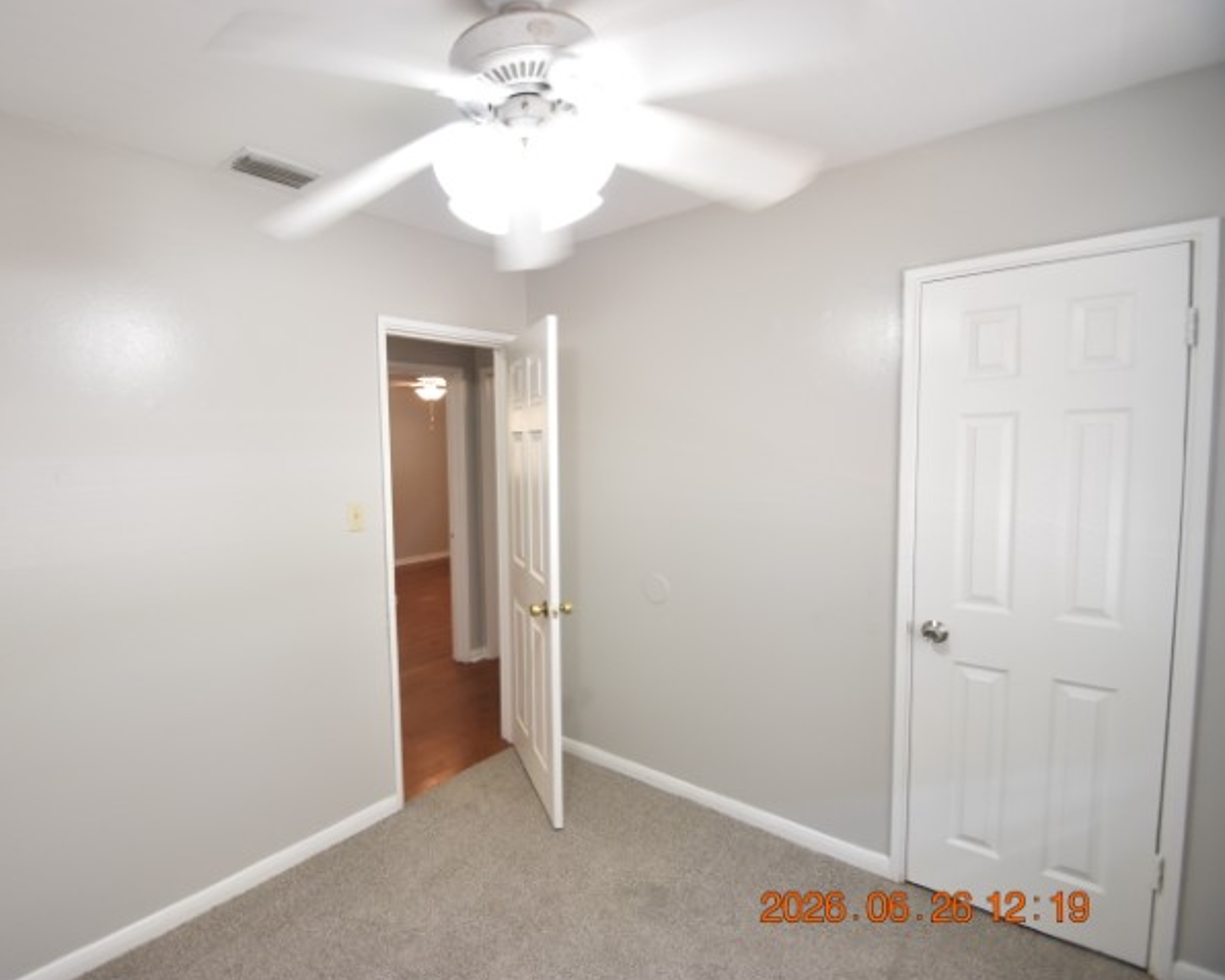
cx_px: 489
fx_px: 616
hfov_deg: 88.5
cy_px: 489
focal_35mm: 17
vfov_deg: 77.0
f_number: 3.5
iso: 800
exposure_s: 1/60
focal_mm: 10
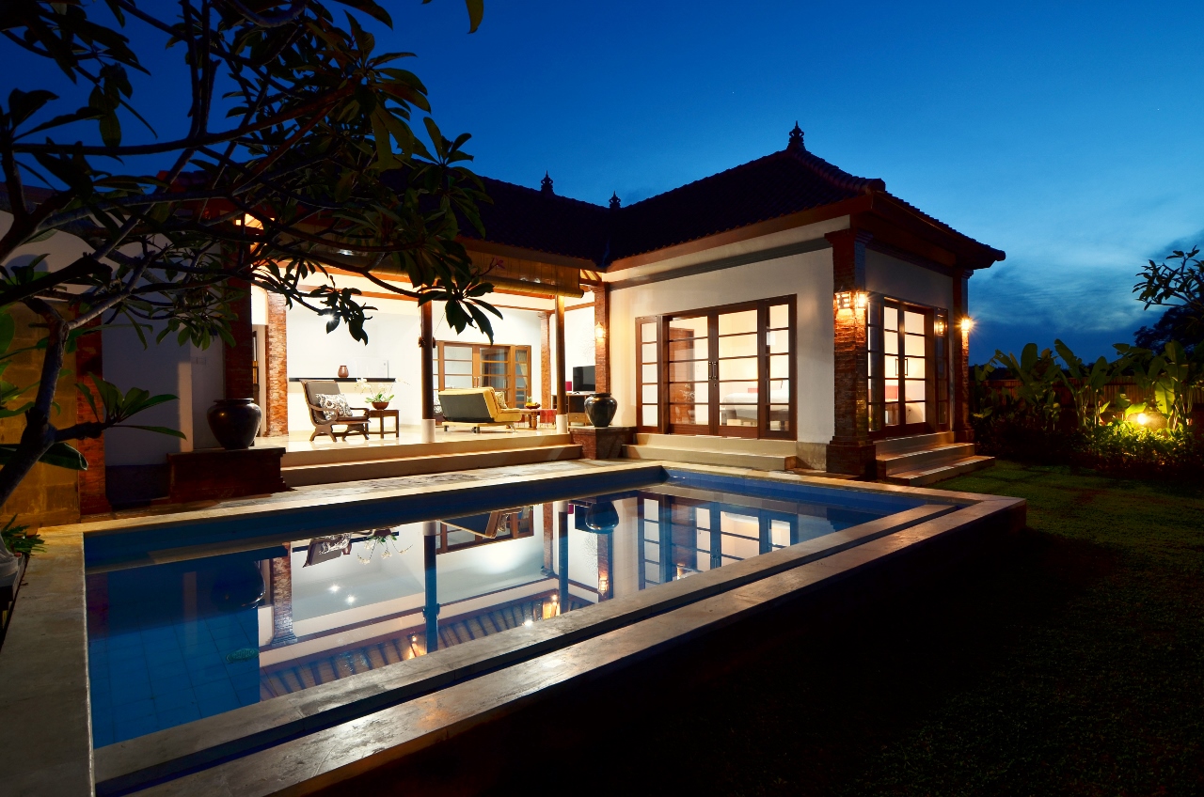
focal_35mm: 18
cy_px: 398
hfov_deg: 90.1
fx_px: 601
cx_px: 602
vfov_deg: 67.2
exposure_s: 2.5
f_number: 5.6
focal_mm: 12
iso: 100
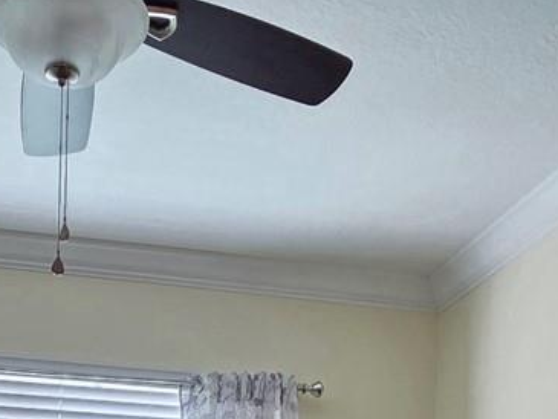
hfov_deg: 33.6
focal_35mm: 57
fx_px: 919
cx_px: 200
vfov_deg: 17.8
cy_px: 838
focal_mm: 2.2
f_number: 2.2
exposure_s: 1/60.2
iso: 80
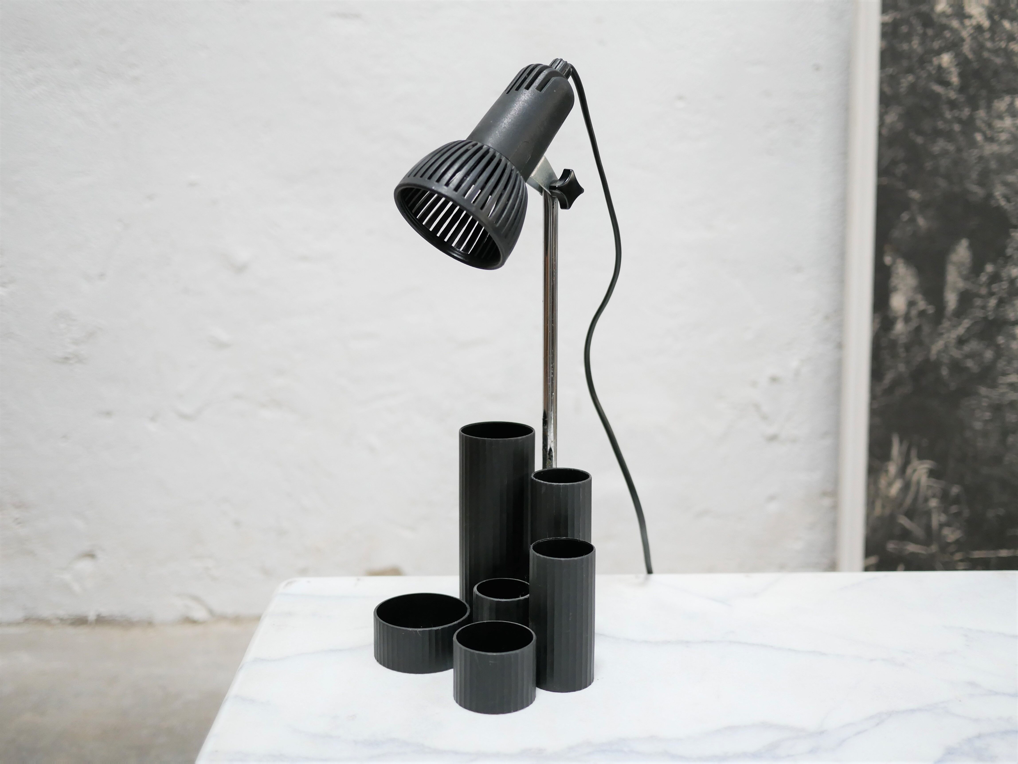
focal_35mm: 40
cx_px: 509
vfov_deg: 36.0
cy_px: 382
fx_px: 1177
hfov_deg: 46.8
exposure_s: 1/60
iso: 800
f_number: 1.7
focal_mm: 20
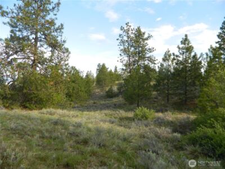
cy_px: 84
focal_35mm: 25
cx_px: 112
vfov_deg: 54.9
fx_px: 162
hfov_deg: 69.4
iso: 80
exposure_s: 1/400
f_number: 3.1
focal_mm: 4.5
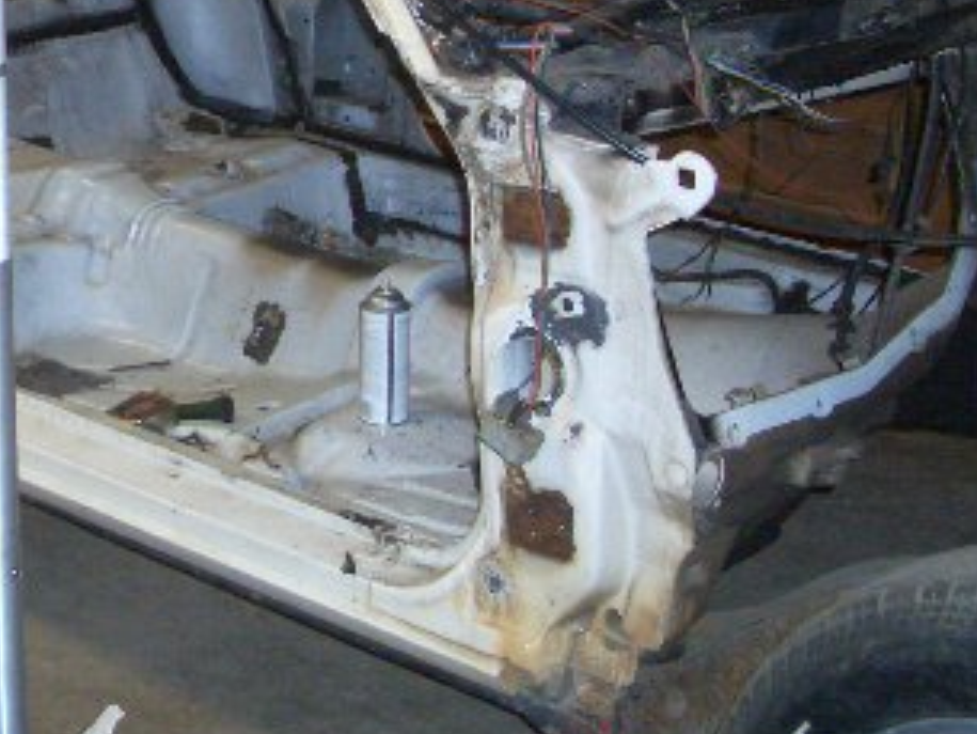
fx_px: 2428
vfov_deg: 16.8
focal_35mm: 86
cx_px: 221
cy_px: 3
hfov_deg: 22.5
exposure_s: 1/60
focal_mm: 6.8
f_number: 2.8
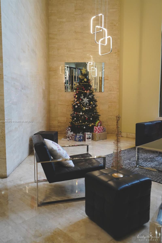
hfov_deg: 45.0
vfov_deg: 63.7
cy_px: 122
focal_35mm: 29
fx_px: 196
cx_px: 81
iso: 3200
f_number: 3.5
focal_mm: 29
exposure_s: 1/160
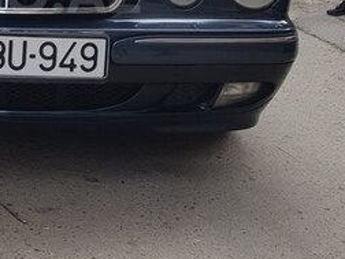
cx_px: 0
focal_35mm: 68
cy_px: -8
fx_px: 678
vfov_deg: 20.8
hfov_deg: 27.0
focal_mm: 4.2
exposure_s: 1/420
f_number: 1.7
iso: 40
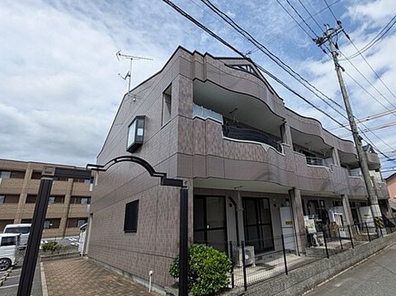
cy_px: 161
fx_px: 206
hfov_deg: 86.6
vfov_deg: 71.4
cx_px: 239
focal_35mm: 18
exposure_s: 1/2604
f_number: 2.2
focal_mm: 1.85
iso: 56
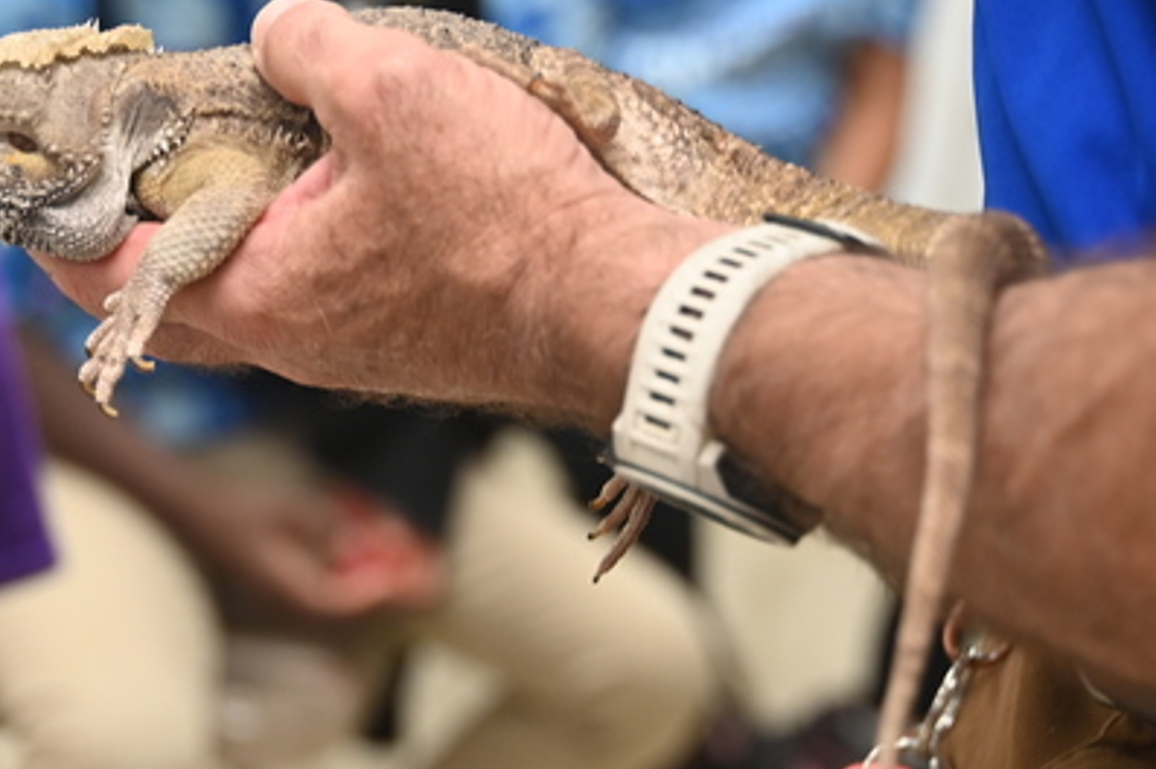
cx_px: 218
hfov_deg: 15.8
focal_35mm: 129
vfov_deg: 10.6
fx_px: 4139
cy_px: 360
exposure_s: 1/125
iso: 800
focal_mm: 50
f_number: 2.8
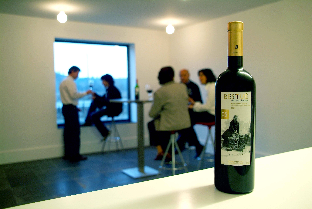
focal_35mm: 33
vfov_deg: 40.1
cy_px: 104
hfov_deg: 57.2
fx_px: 286
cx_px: 156
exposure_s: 1/30
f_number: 4
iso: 400
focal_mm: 22
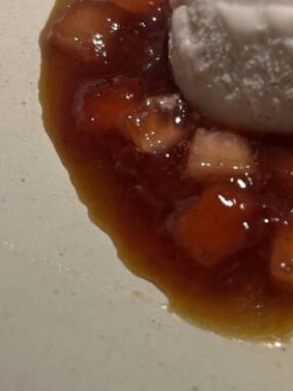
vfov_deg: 30.9
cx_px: 306
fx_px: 699
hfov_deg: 22.6
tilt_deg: -54.7
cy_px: 119
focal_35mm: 62
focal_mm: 5.1
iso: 125
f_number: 1.6
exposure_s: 1/60
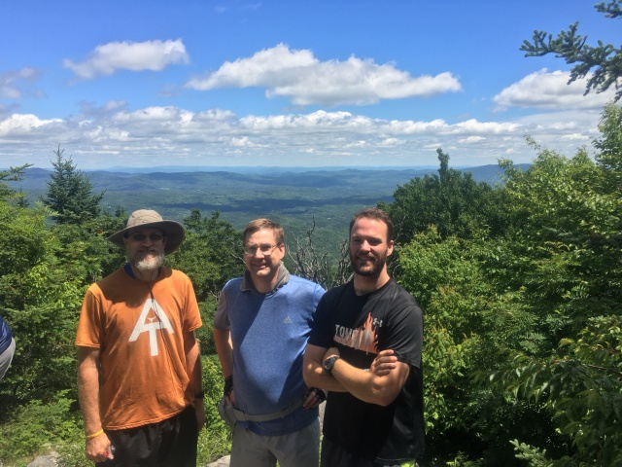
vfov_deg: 48.2
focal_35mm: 29
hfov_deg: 61.7
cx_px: 311
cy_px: 234
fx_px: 521
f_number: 2.2
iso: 25
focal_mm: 4.15
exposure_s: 1/1261
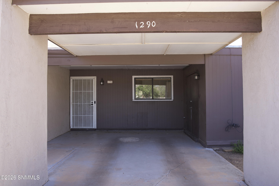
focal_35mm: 28
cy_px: 93
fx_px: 217
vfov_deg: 46.4
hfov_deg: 65.5
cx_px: 140
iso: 50
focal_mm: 28
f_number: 6.3
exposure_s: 1/25
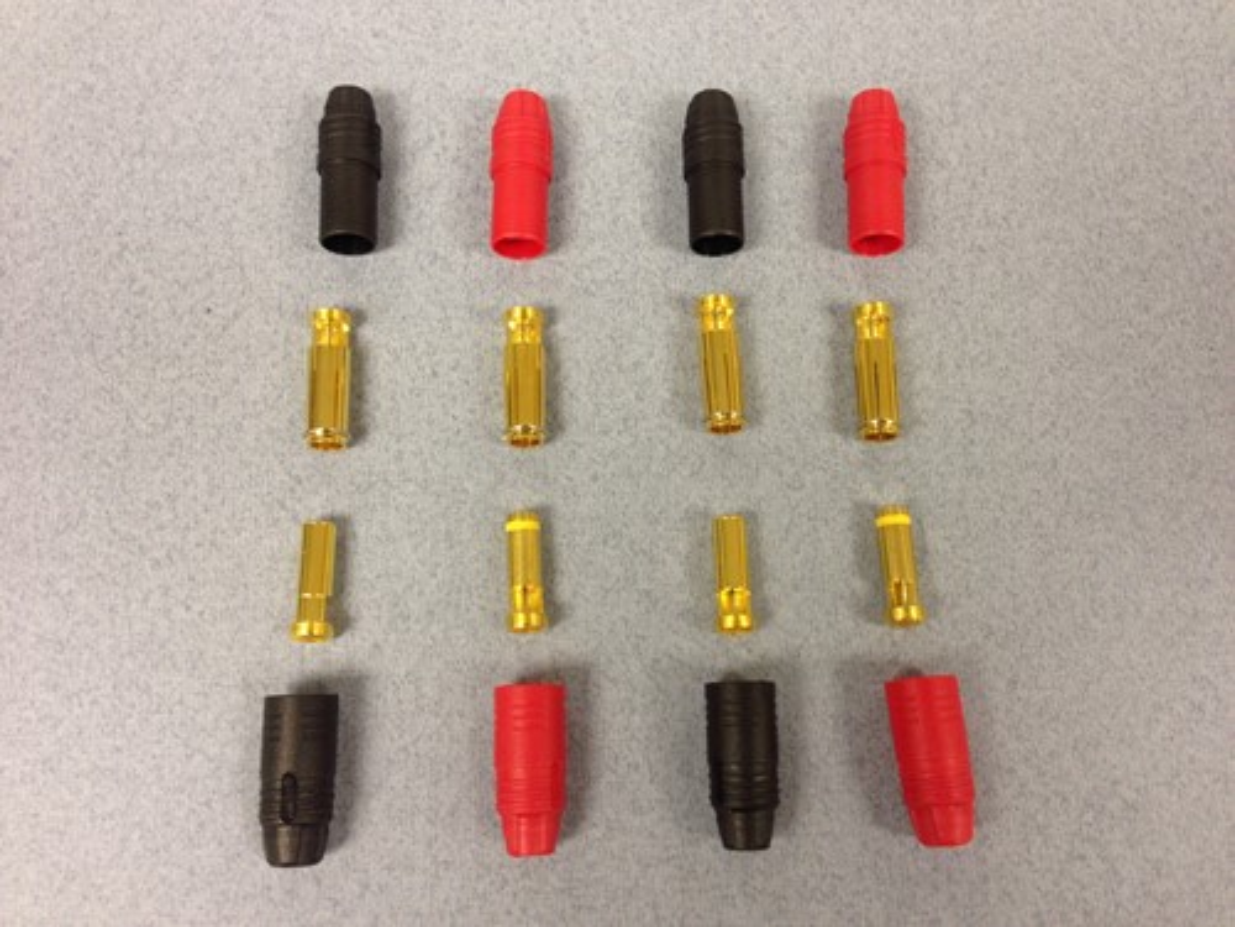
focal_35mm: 33
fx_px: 1177
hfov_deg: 55.4
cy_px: 464
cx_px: 618
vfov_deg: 42.9
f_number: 2.4
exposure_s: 1/20
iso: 64
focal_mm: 4.12
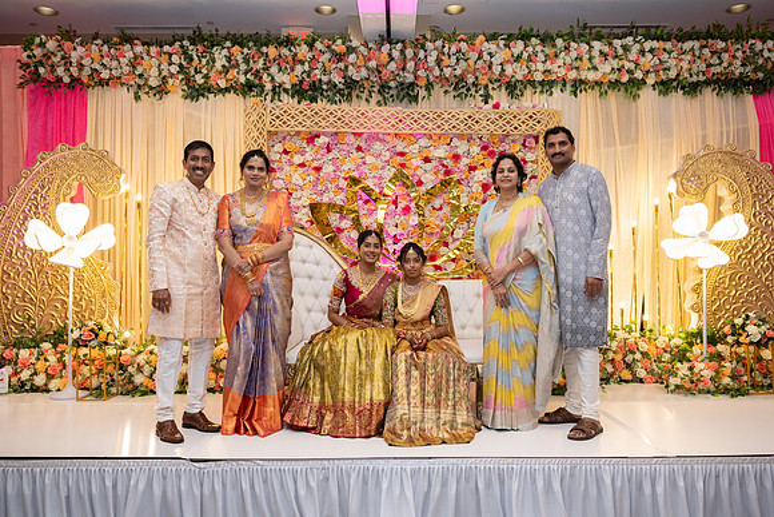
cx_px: 387
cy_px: 258
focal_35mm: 28
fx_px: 613
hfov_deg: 64.5
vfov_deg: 45.7
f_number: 4.5
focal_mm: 28
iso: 1600
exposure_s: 1/160
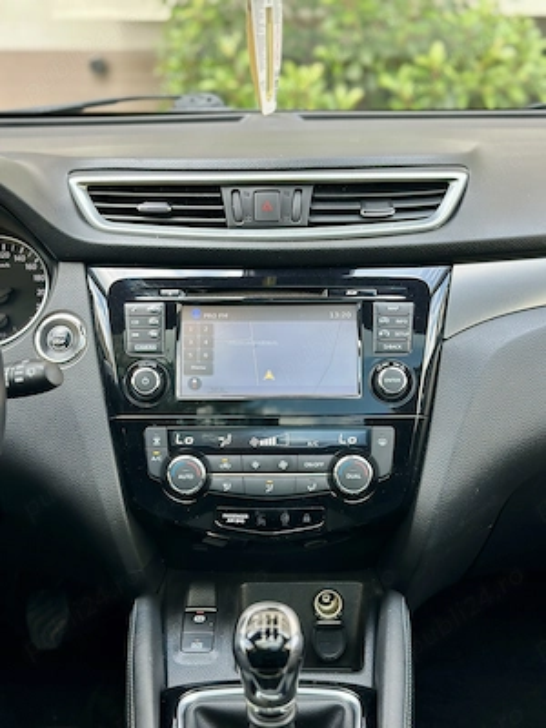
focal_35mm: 48
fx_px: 1009
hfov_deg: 30.3
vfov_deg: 39.7
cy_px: 364
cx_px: 273
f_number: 1.78
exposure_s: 1/127
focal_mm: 6.86
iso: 64
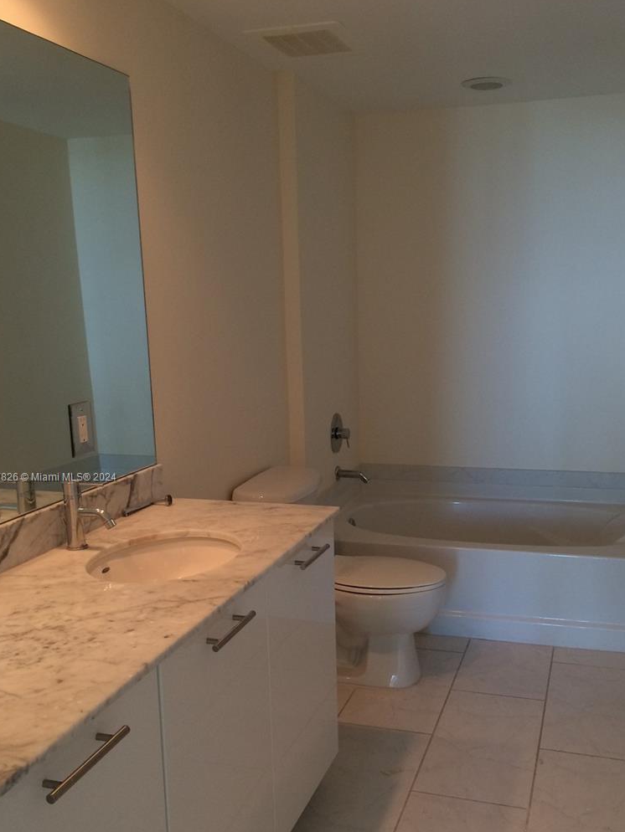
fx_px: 842
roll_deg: +1.5
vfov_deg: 52.4
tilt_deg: -11.7
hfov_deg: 40.7
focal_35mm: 35
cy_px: 478
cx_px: 340
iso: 50
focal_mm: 4.15
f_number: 2.2
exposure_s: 1/30
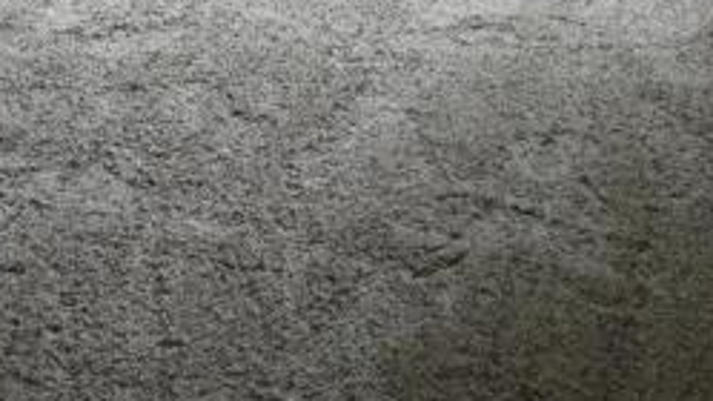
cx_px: 103
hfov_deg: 20.2
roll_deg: +0.4
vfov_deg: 10.3
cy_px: -501
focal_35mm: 104
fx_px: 1966
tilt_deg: -11.2
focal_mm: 3.3
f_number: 2.4
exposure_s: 1/30
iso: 25
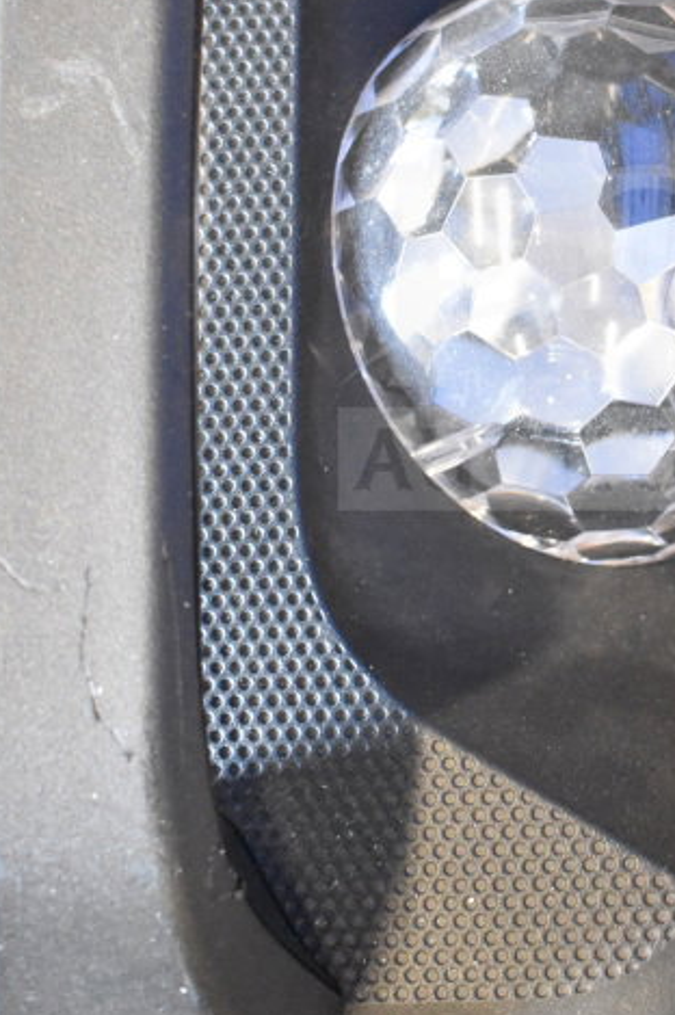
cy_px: 339
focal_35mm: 82
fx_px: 2309
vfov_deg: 24.7
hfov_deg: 16.5
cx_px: 580
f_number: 4.2
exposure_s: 1/50
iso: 5600
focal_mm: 28
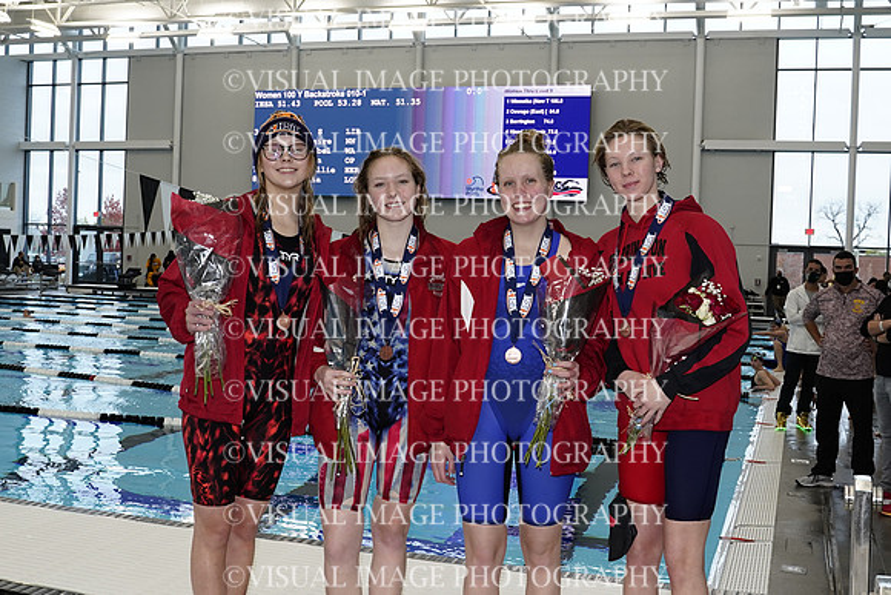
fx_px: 1040
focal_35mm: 42
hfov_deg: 46.4
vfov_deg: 31.9
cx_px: 446
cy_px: 298
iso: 1250
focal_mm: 28
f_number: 5.6
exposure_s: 1/200
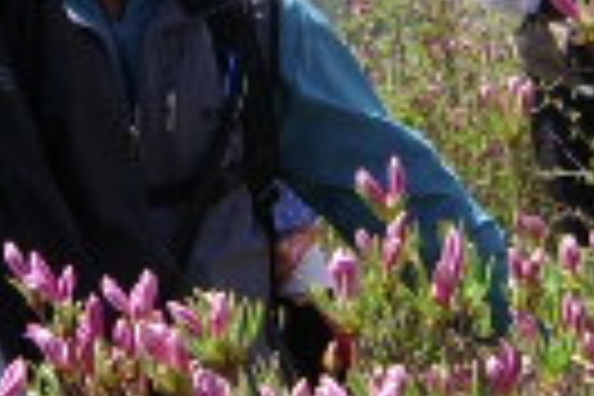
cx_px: 284
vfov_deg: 7.8
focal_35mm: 176
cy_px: 94
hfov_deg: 11.7
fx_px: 2904
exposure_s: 1/648
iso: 50
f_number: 2.8
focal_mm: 5.95
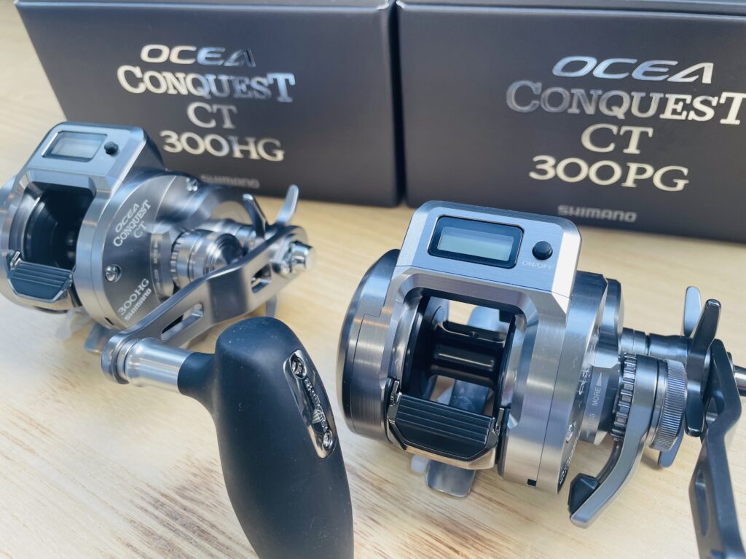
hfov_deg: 67.3
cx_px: 373
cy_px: 280
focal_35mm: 26
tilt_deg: -43.4
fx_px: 560
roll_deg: +4.9
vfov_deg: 53.1
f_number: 1.6
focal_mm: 4.2
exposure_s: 1/121
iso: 40
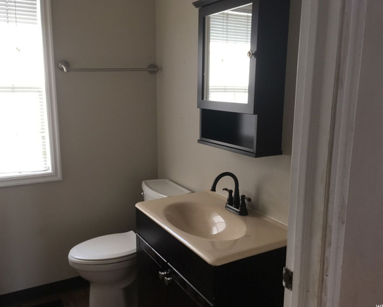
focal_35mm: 31
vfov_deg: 47.2
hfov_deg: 57.1
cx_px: 190
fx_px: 352
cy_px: 152
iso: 32
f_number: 2.2
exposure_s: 1/60
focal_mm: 4.15
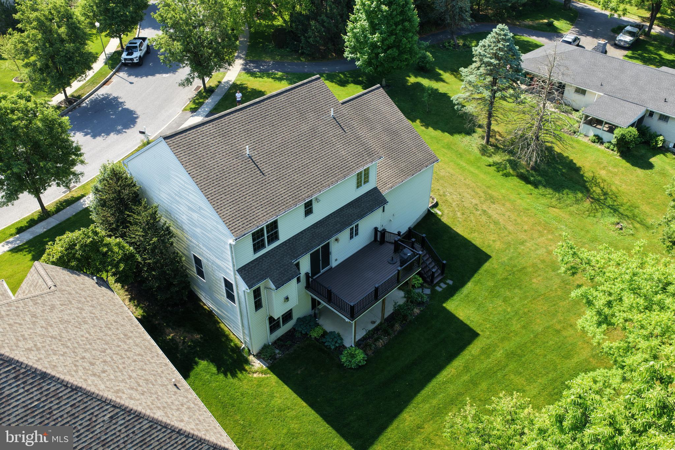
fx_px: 525
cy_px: 225
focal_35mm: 28
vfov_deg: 46.4
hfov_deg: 65.5
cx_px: 338
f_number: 2.8
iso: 100
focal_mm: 14.45
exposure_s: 1/320
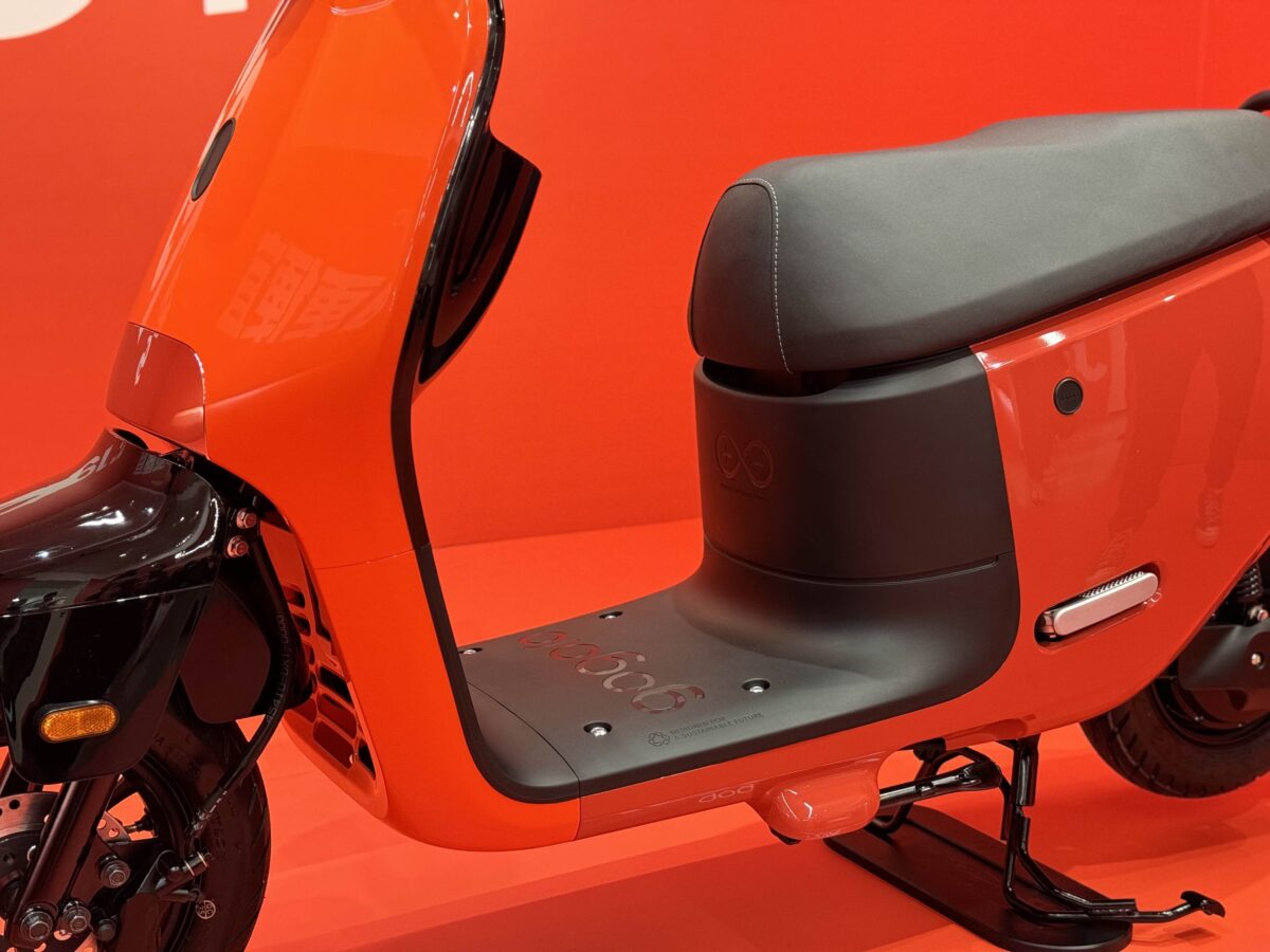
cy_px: 476
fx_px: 1761
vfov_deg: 30.3
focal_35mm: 48
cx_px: 635
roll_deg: -0.5
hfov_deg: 39.7
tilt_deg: -10.8
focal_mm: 6.76
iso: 320
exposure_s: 1/40
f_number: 1.78
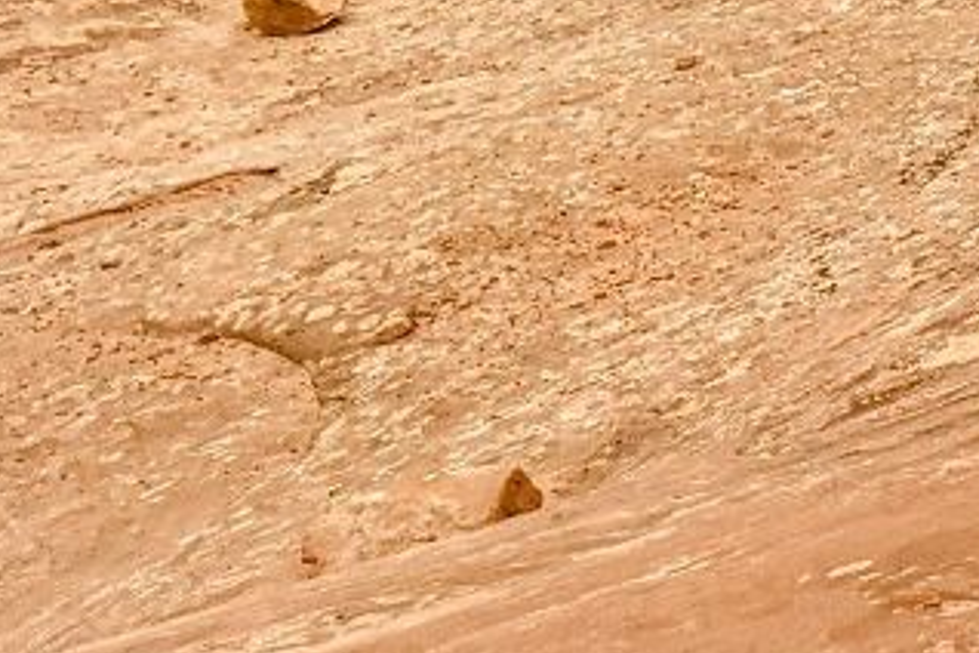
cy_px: -653
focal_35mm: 181
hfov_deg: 10.0
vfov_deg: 7.3
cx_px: 2346
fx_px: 4922
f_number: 1.73
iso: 59
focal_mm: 4.38
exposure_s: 1/479
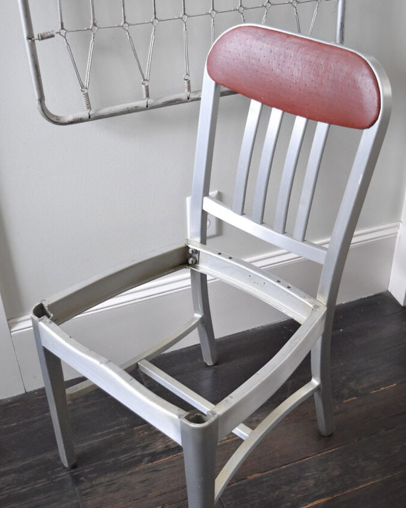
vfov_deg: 38.7
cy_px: 281
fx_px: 721
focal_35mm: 48
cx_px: 205
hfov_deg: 31.5
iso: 1800
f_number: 4.2
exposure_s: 1/60
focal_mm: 28
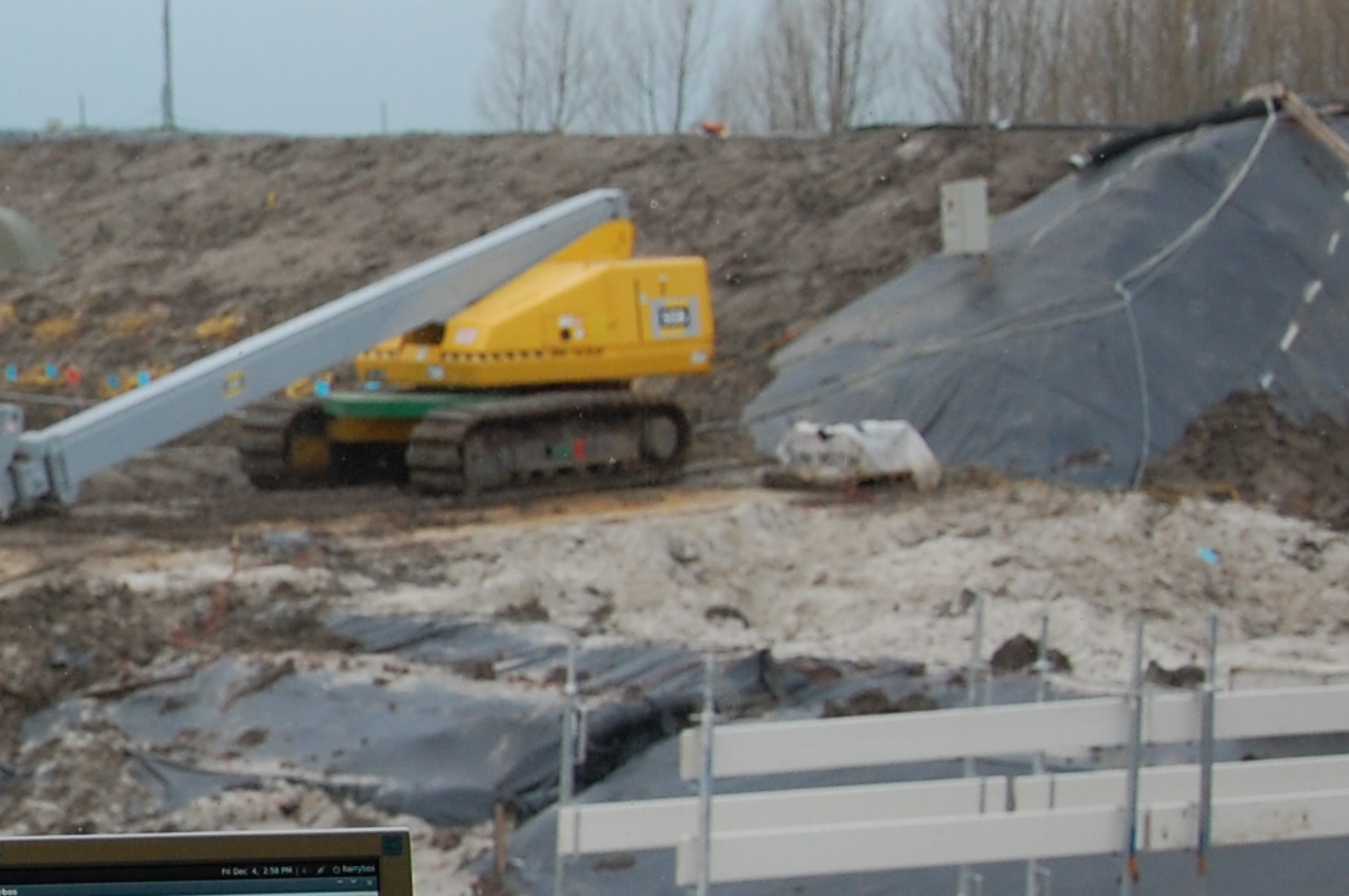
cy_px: 430
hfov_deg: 17.1
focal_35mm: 113
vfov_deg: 12.1
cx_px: -404
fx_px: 4230
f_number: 5
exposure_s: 1/100
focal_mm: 26
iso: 400
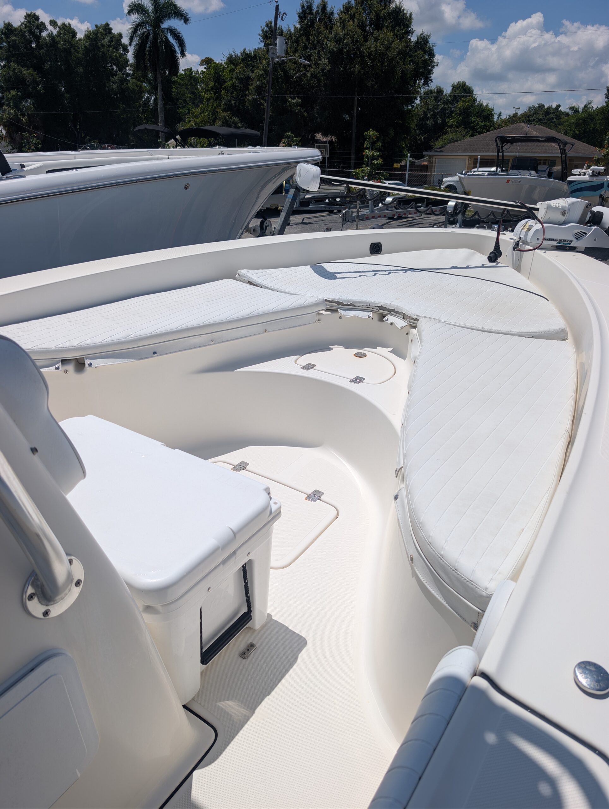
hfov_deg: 56.9
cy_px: 404
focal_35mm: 24
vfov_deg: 71.5
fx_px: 561
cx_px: 304
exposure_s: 1/2924
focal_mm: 6.9
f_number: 1.68
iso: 21
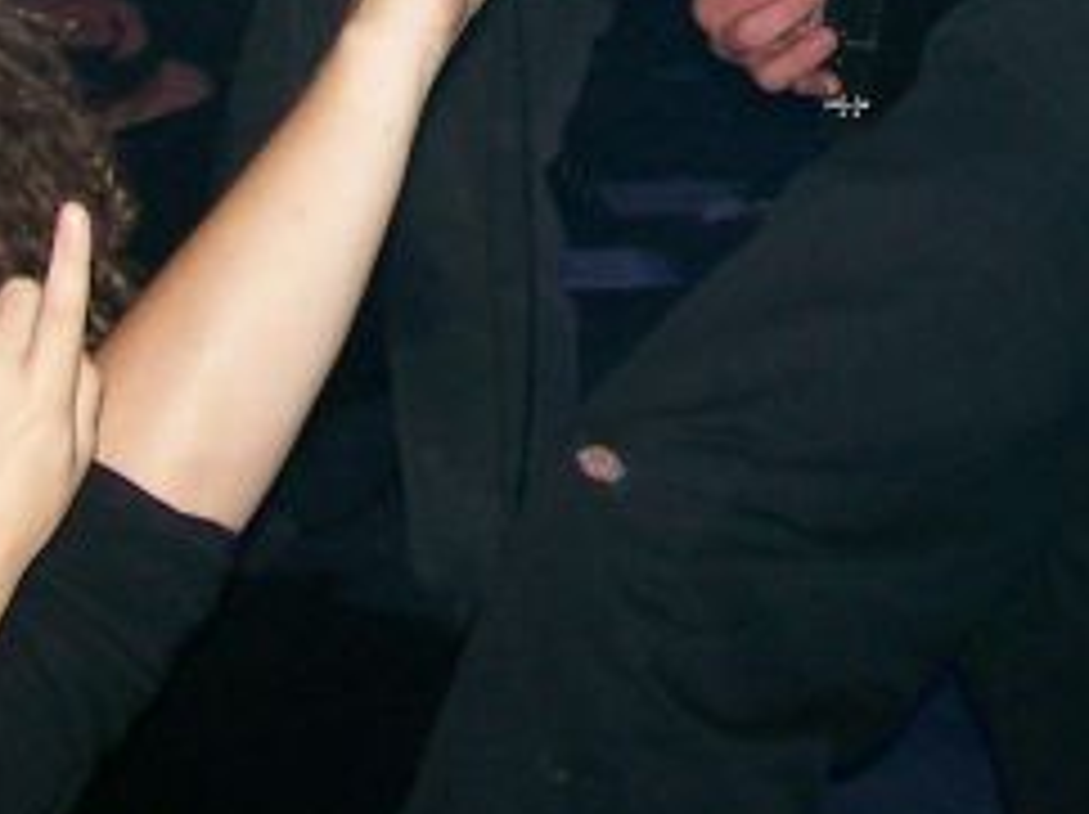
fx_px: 3740
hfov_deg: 16.5
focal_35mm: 119
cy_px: -373
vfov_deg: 11.9
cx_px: 702
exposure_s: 1/64
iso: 80
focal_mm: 6
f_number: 2.7
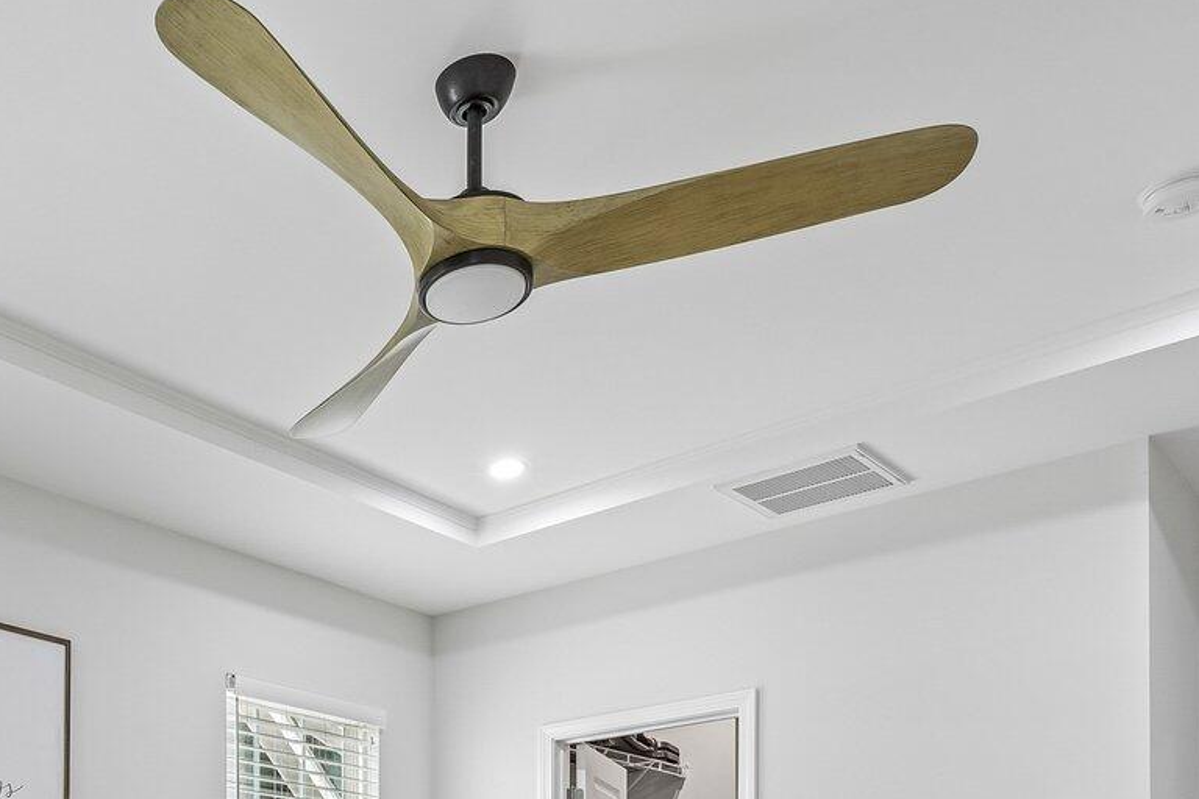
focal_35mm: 40
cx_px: 106
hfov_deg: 43.9
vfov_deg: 28.2
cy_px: 1007
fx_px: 1332
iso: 280
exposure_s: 1/15
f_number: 8
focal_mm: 15
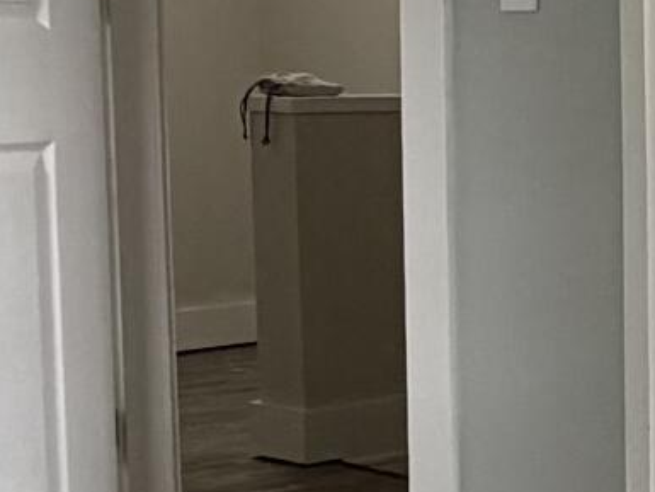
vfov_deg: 13.6
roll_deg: -0.5
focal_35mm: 109
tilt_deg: -7.1
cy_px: 308
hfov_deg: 17.0
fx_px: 2063
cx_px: 849
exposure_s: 1/120
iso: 160
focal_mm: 2.22
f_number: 2.2
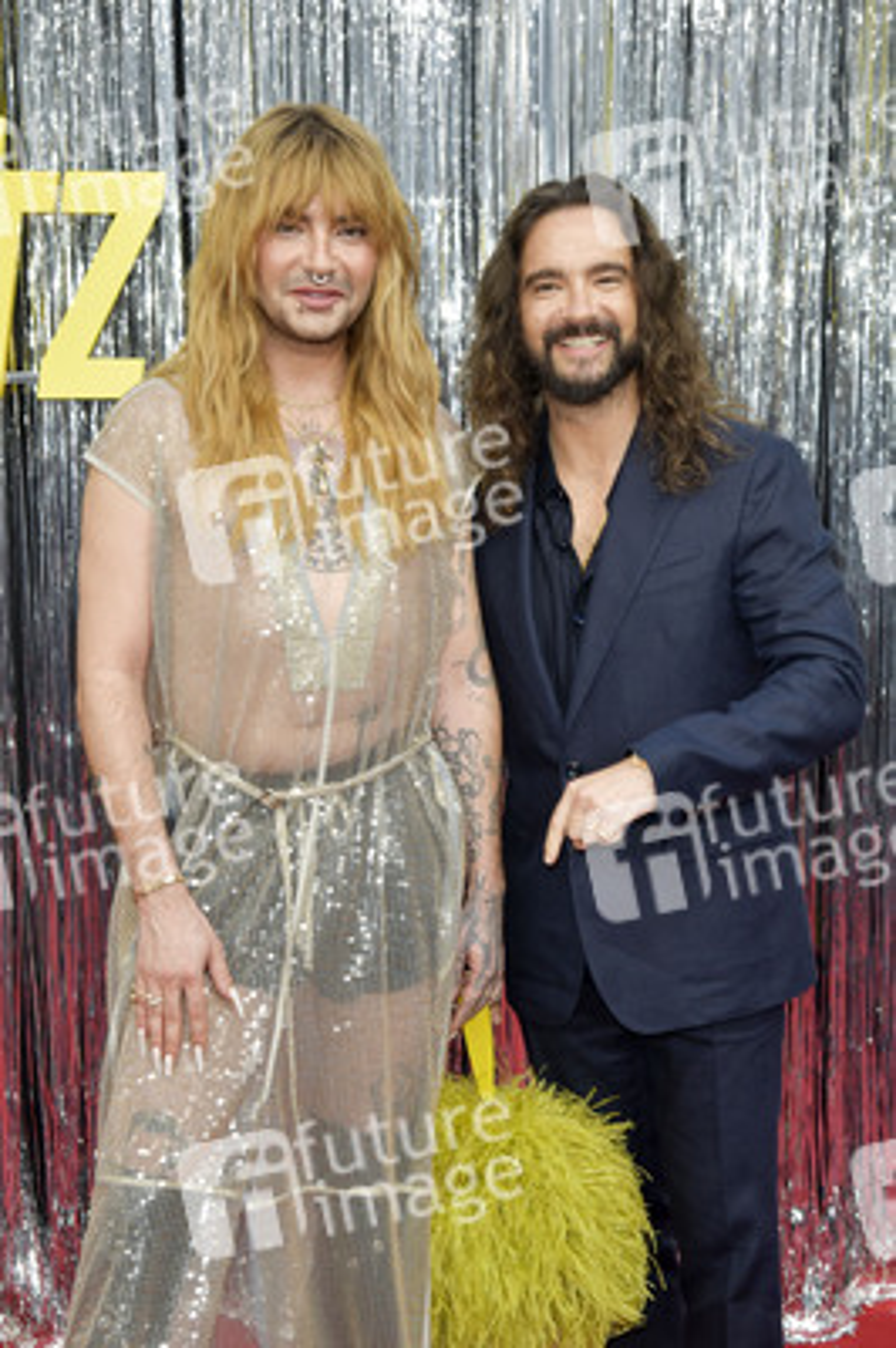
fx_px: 2431
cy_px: 674
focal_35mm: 65
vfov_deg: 31.0
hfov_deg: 20.9
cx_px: 448
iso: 640
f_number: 6.3
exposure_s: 1/200
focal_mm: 65
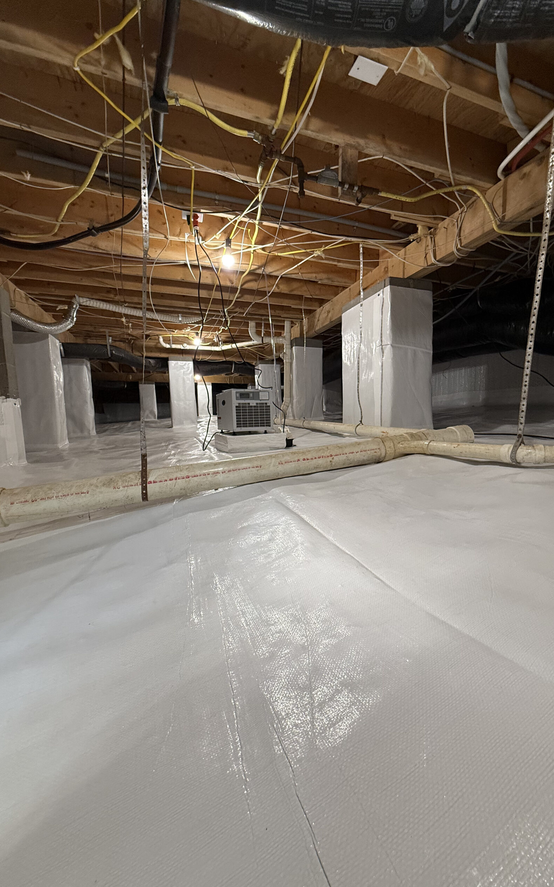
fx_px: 362
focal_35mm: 15
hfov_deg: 74.6
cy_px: 448
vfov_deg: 101.5
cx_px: 306
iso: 200
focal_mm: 2.22
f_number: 2.2
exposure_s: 1/120
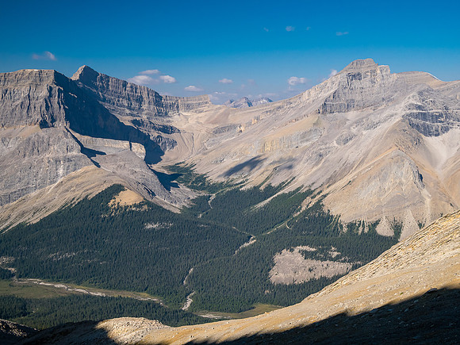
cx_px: 230
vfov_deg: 31.5
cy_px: 172
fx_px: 611
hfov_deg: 41.2
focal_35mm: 46
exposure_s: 1/250
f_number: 8
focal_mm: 23
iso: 200
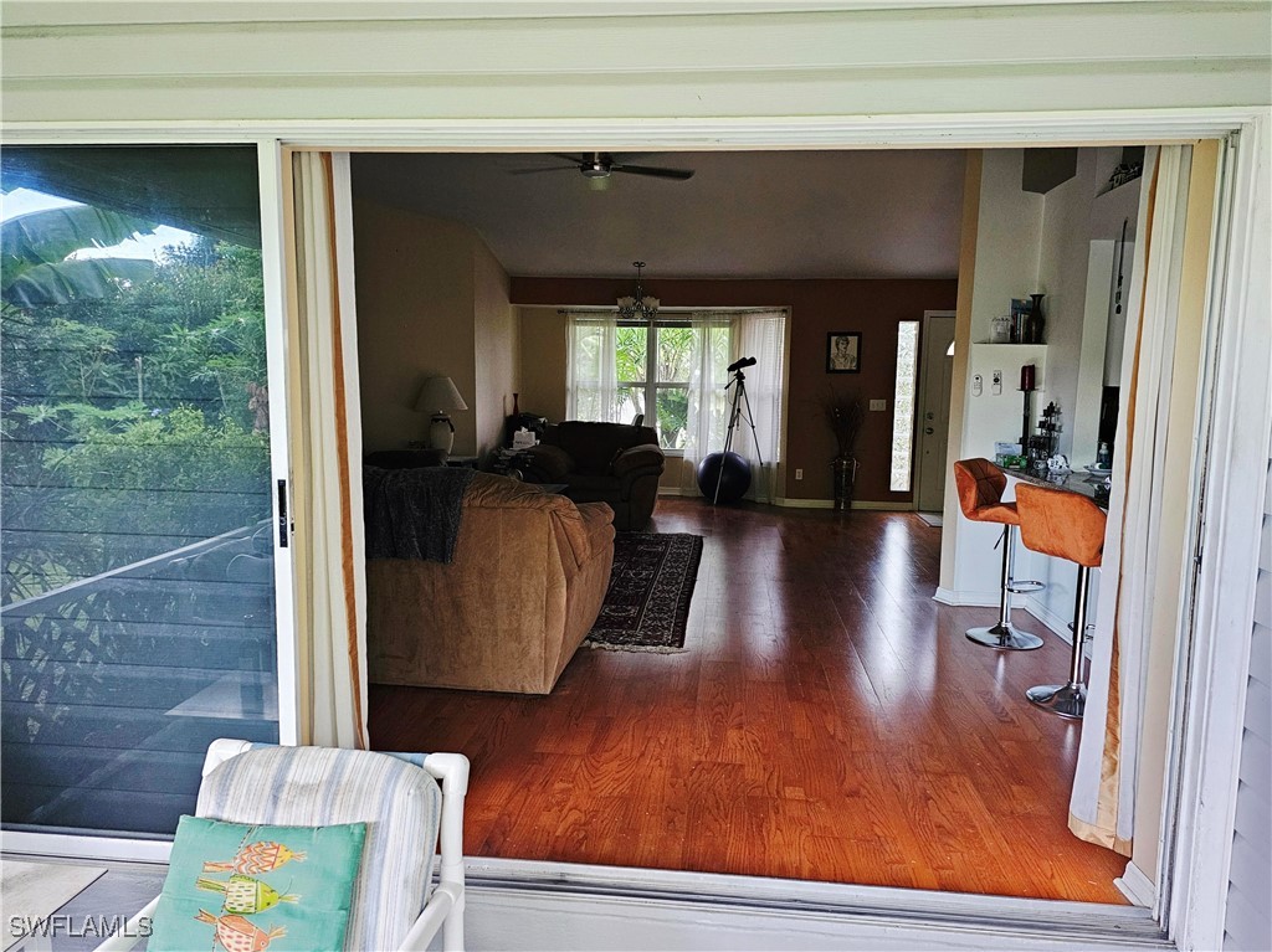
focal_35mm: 23
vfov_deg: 58.8
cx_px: 636
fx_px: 845
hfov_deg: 74.0
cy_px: 476
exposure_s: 1/50.3
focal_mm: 6.3
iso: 640
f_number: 1.7
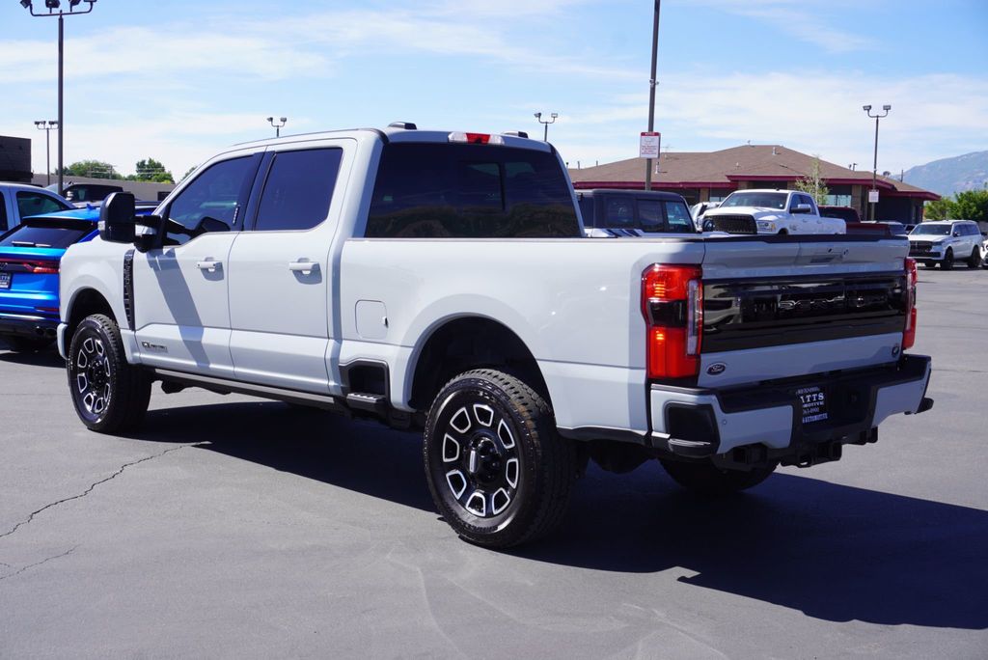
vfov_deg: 30.9
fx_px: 1194
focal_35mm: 44
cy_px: 330
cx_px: 494
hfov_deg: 44.9
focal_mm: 29
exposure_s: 1/125
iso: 100
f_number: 9
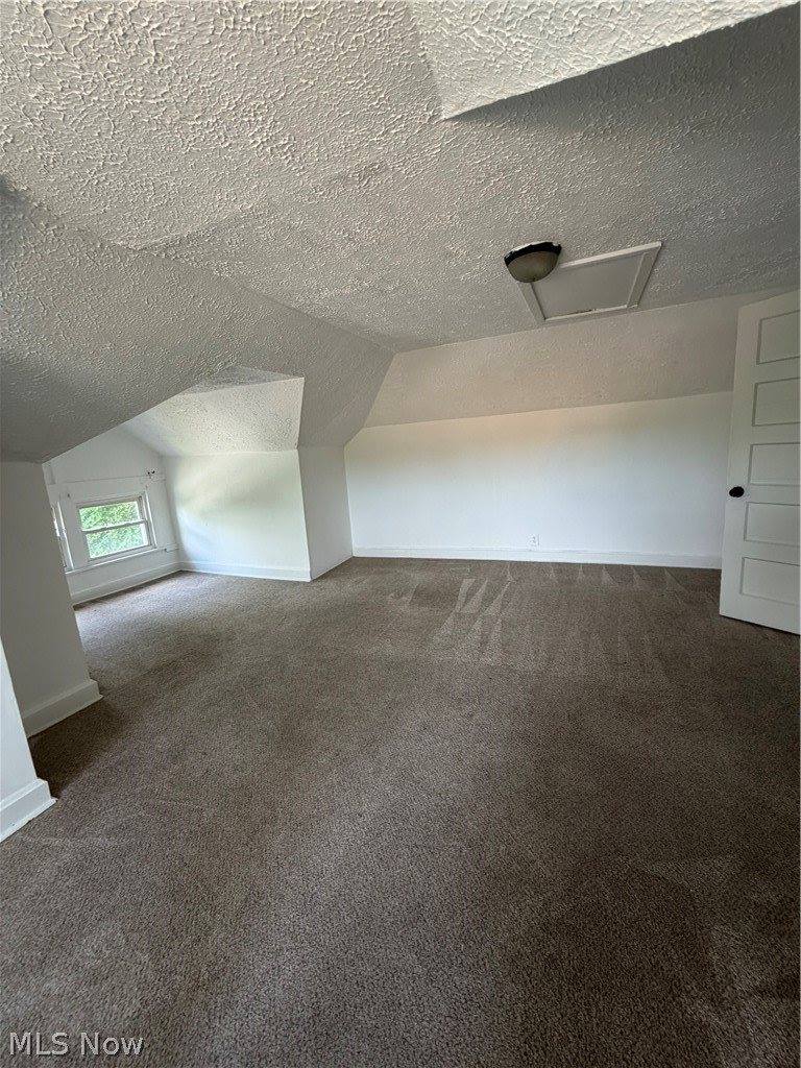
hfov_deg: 85.7
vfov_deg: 102.1
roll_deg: +5.4
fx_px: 432
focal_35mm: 14
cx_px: 400
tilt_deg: -9.4
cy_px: 534
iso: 250
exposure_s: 1/121
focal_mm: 2.22
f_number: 2.2
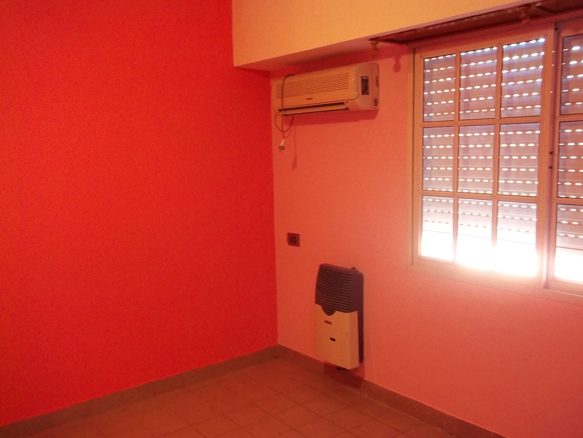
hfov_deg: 56.8
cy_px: 219
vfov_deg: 44.2
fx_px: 539
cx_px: 292
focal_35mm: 32
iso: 264
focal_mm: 5.7
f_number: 2.9
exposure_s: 1/8
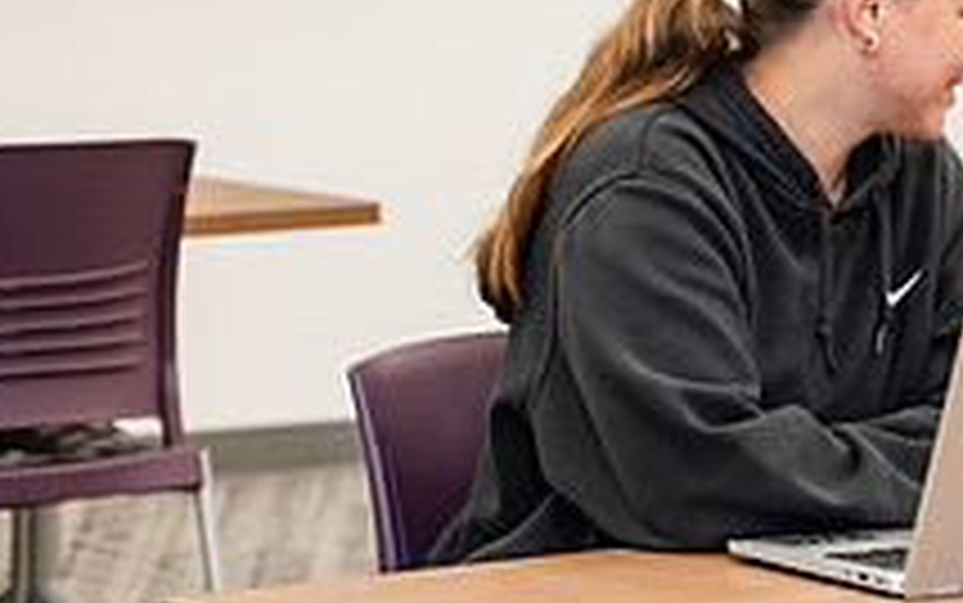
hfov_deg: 10.7
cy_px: 200
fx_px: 5068
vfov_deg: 6.8
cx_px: 1166
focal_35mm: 193
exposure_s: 1/200
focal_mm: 70
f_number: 3.2
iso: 1000
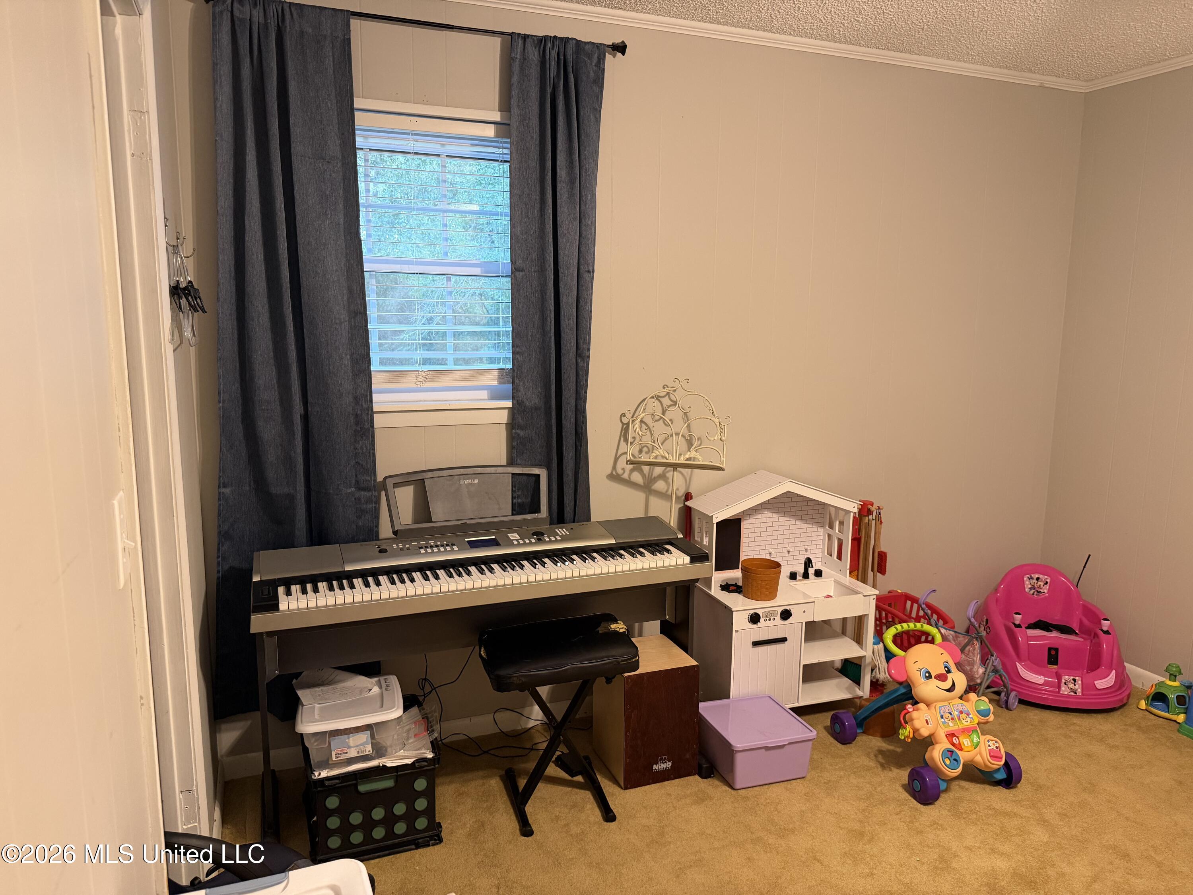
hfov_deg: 71.6
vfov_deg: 56.8
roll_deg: +0.2
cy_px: 448
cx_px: 596
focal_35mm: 24
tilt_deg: -8.5
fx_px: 827
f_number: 1.78
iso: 320
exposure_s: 1/60
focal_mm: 6.76
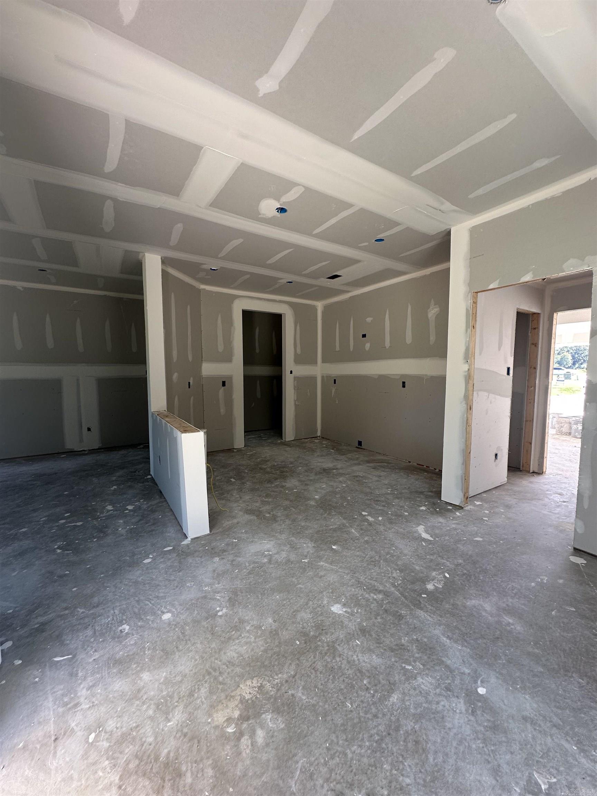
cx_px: 298
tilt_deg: -4.5
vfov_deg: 102.1
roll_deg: -0.6
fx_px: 322
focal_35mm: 14
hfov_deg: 85.7
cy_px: 398
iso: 80
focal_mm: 2.22
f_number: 2.2
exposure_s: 1/99
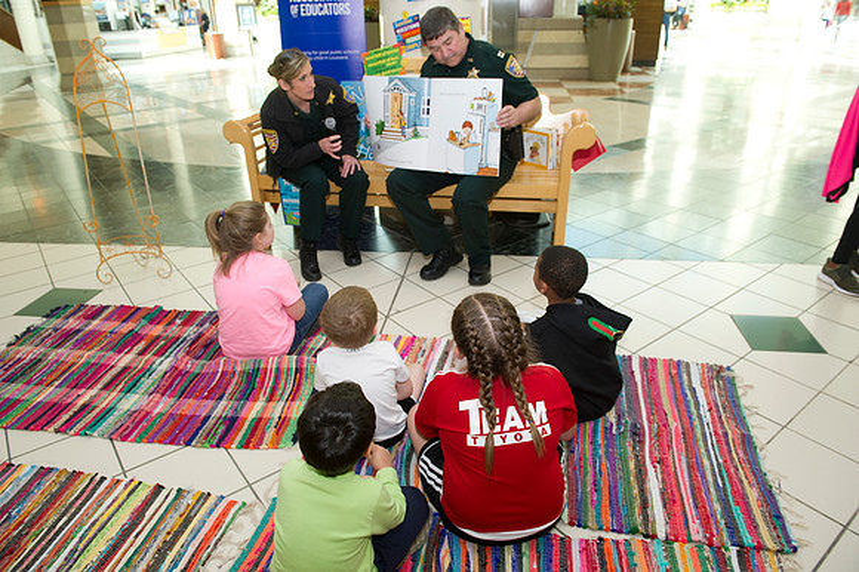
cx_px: 430
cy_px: 286
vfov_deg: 53.1
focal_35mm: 24
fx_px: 572
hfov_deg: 73.8
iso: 1250
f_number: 5.6
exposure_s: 1/250
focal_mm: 24
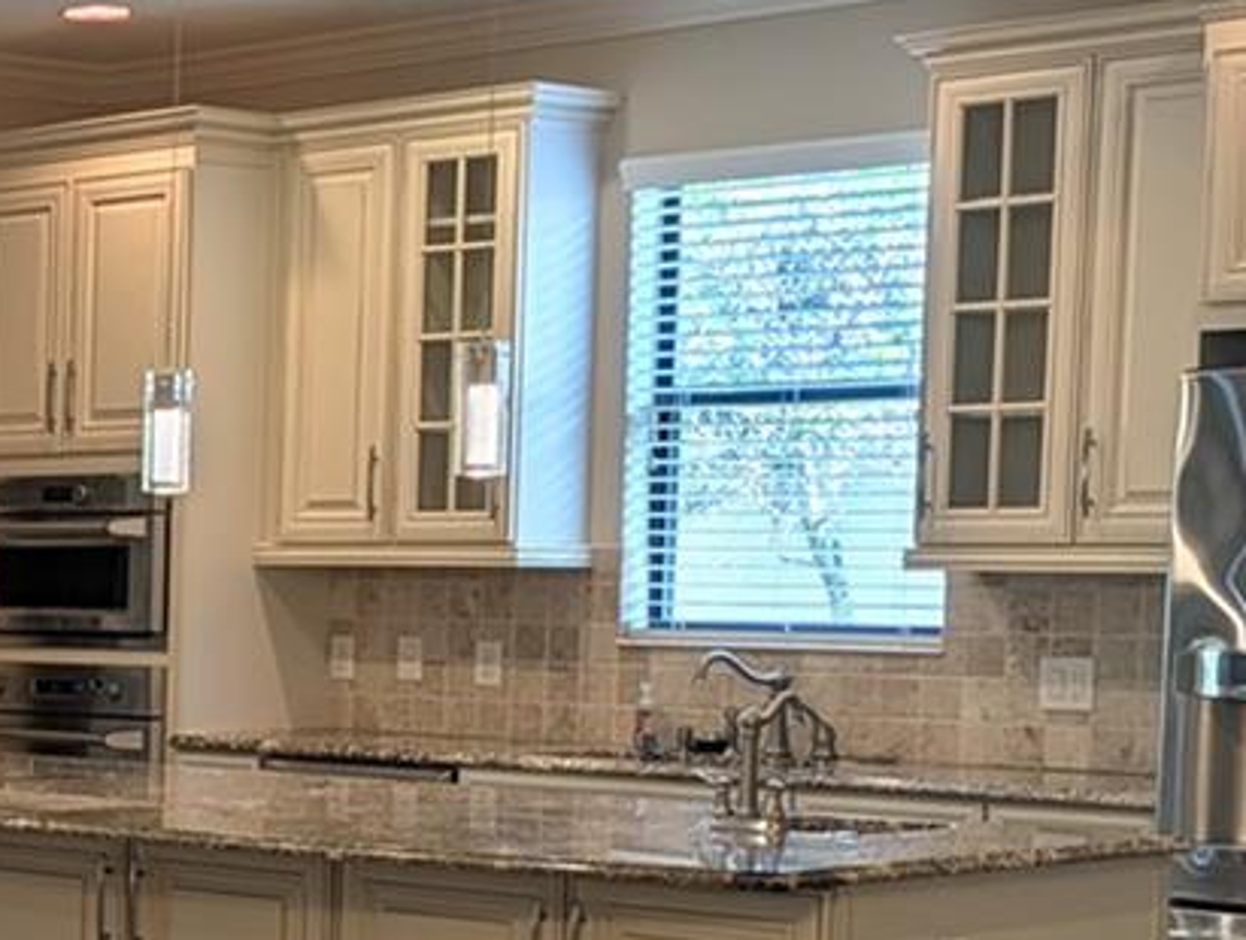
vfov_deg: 15.8
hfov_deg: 18.5
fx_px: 3354
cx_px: -655
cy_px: 825
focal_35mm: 93
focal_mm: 6.9
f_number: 1.68
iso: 19
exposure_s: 1/165
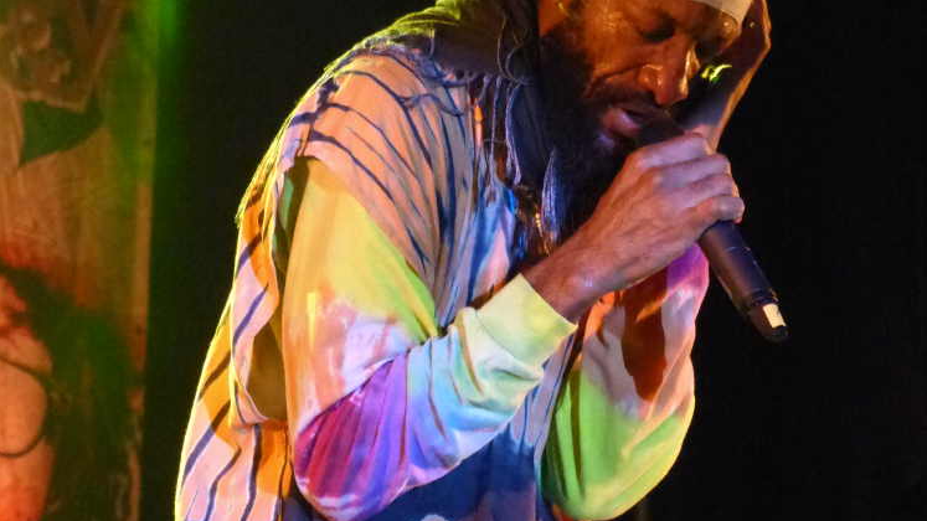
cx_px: 463
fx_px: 5088
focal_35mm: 207
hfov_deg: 10.4
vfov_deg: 5.9
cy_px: 262
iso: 1600
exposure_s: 1/160
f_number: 2.8
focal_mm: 25.6
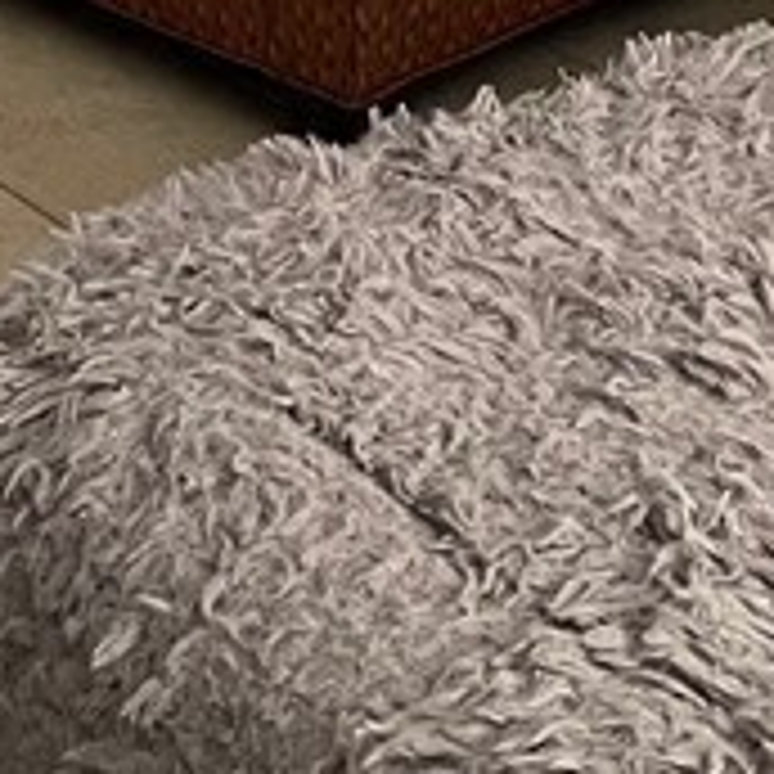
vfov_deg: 11.6
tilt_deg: -10.9
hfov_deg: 12.7
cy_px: -724
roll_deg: -1.0
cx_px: 117
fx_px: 3466
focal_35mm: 137
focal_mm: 4.2
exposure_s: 1/60
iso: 200
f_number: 1.6
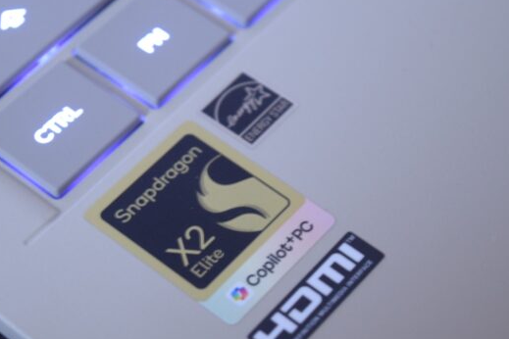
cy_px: 209
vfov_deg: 12.3
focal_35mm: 111
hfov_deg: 18.4
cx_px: 221
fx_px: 1569
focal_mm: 50
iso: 1600
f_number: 6.3
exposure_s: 1/5
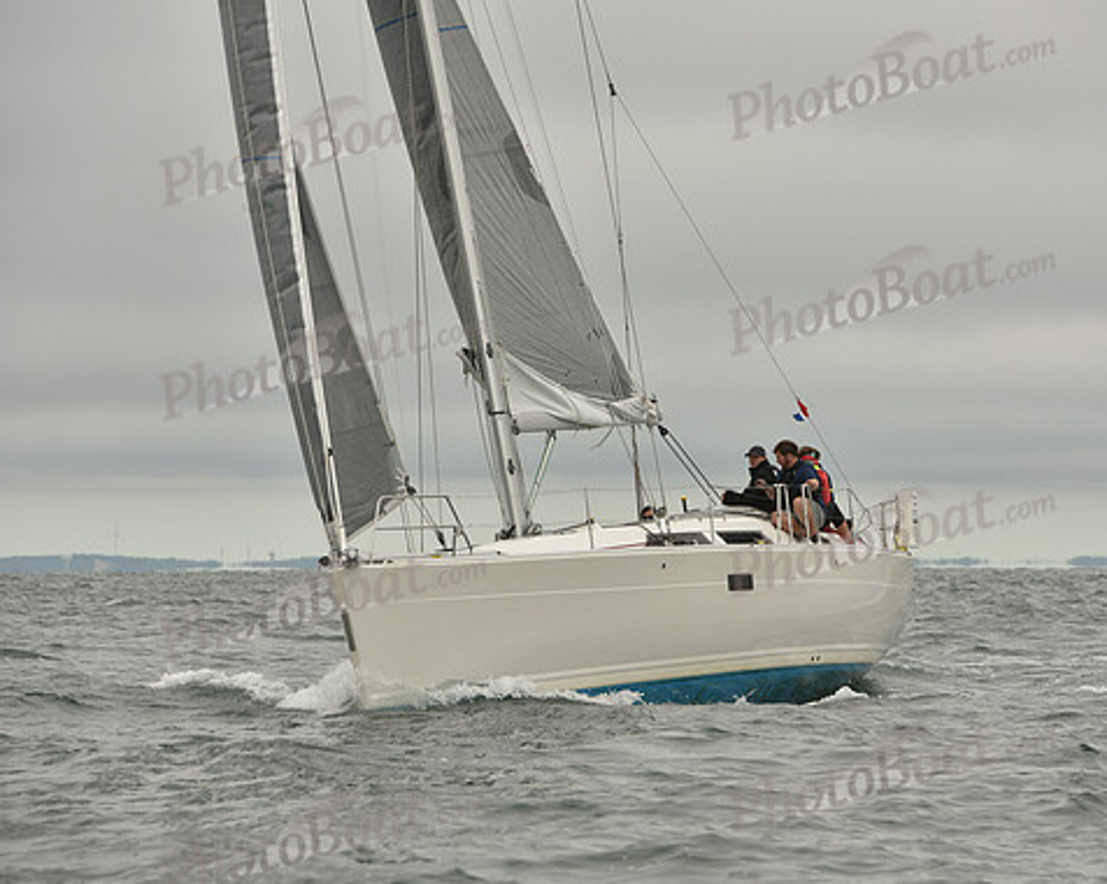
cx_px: 609
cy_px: 448
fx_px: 7497
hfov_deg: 8.4
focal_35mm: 229
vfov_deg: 6.7
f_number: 9
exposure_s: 1/800
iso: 320
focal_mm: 200
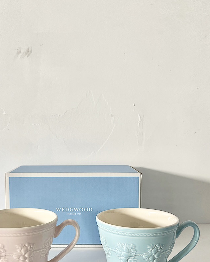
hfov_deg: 36.3
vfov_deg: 44.1
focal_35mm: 41
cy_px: 176
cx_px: 76
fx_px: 318
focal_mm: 5.96
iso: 125
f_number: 1.6
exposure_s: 1/86
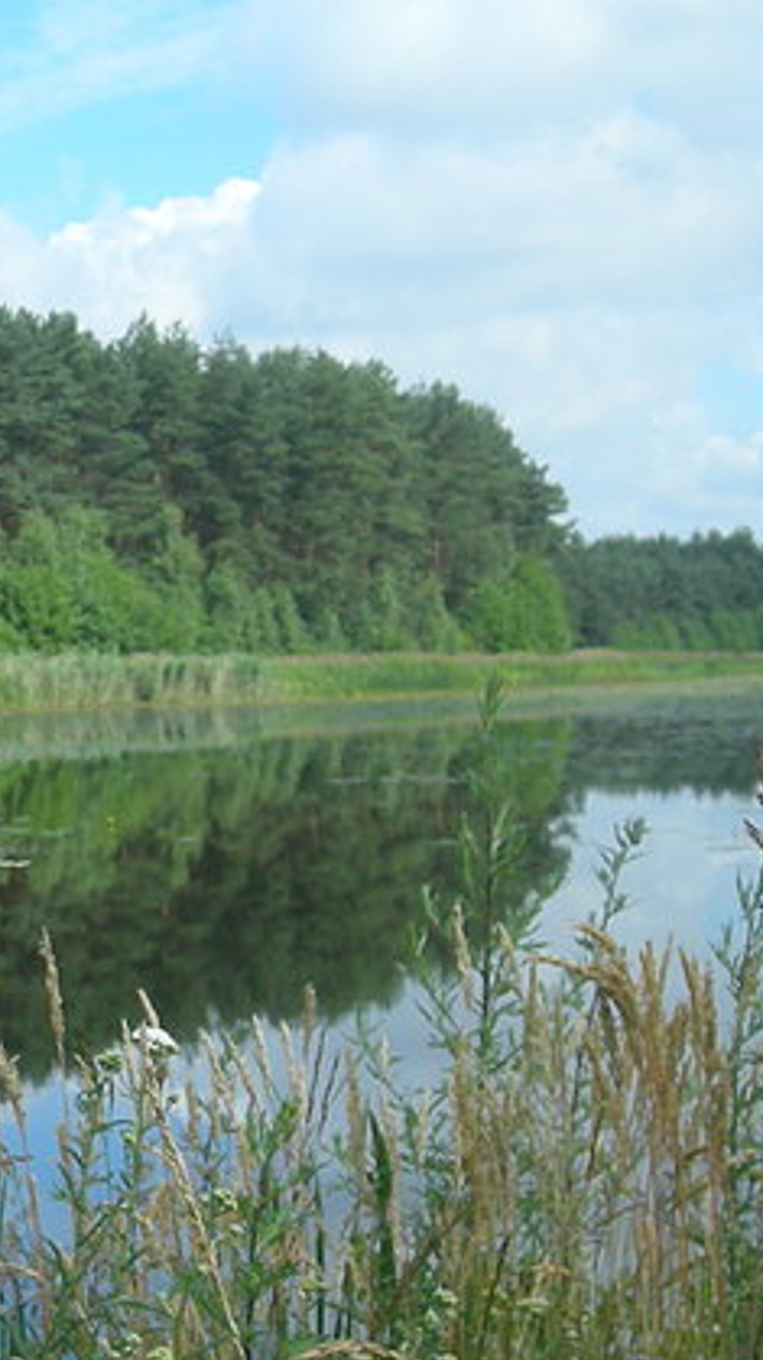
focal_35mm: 82
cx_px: -146
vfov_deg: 25.8
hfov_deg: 14.3
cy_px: 894
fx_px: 2956
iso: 50
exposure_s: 1/126
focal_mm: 5.7
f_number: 5.7
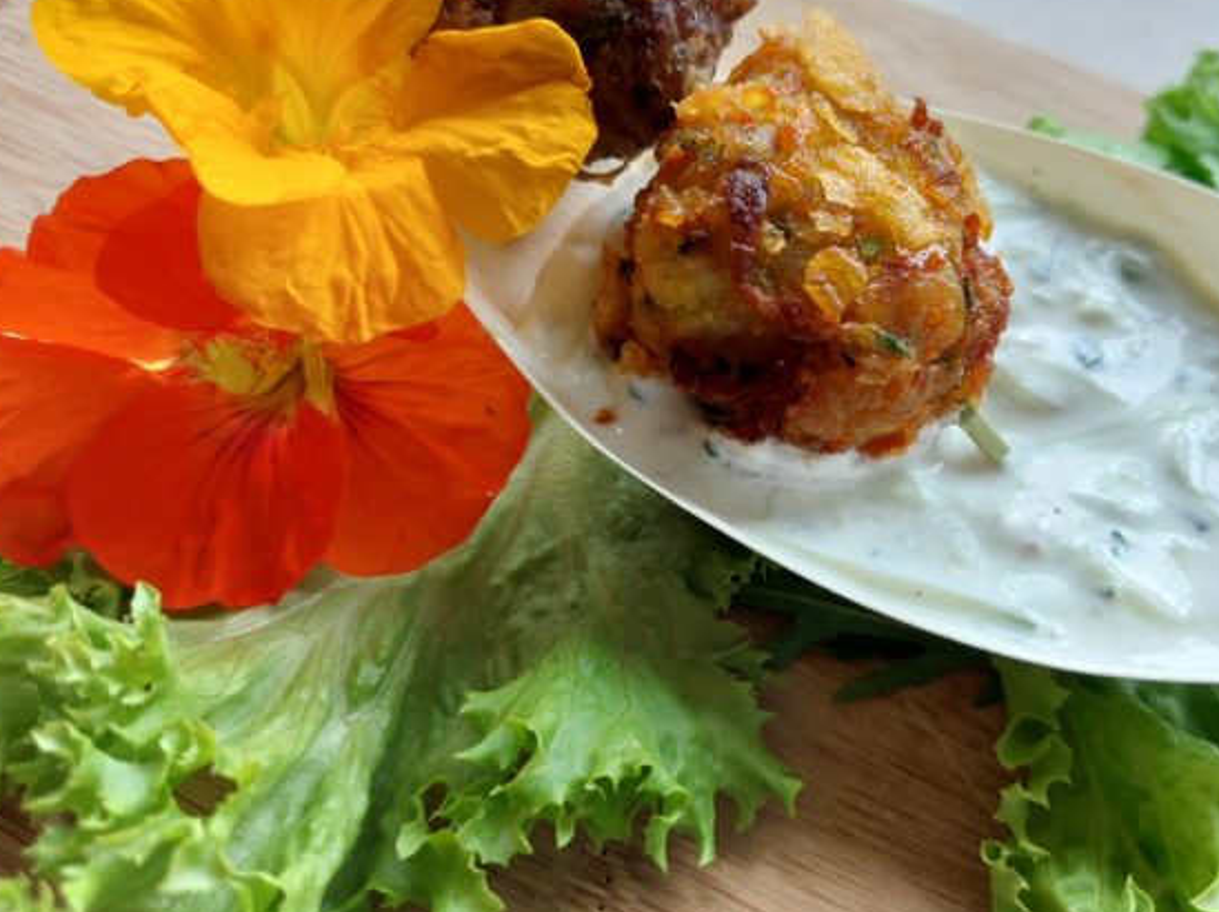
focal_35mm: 35
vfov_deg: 40.4
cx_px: 784
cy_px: 357
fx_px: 1232
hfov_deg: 51.9
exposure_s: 1/100
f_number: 1.8
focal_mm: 5.23
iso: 50
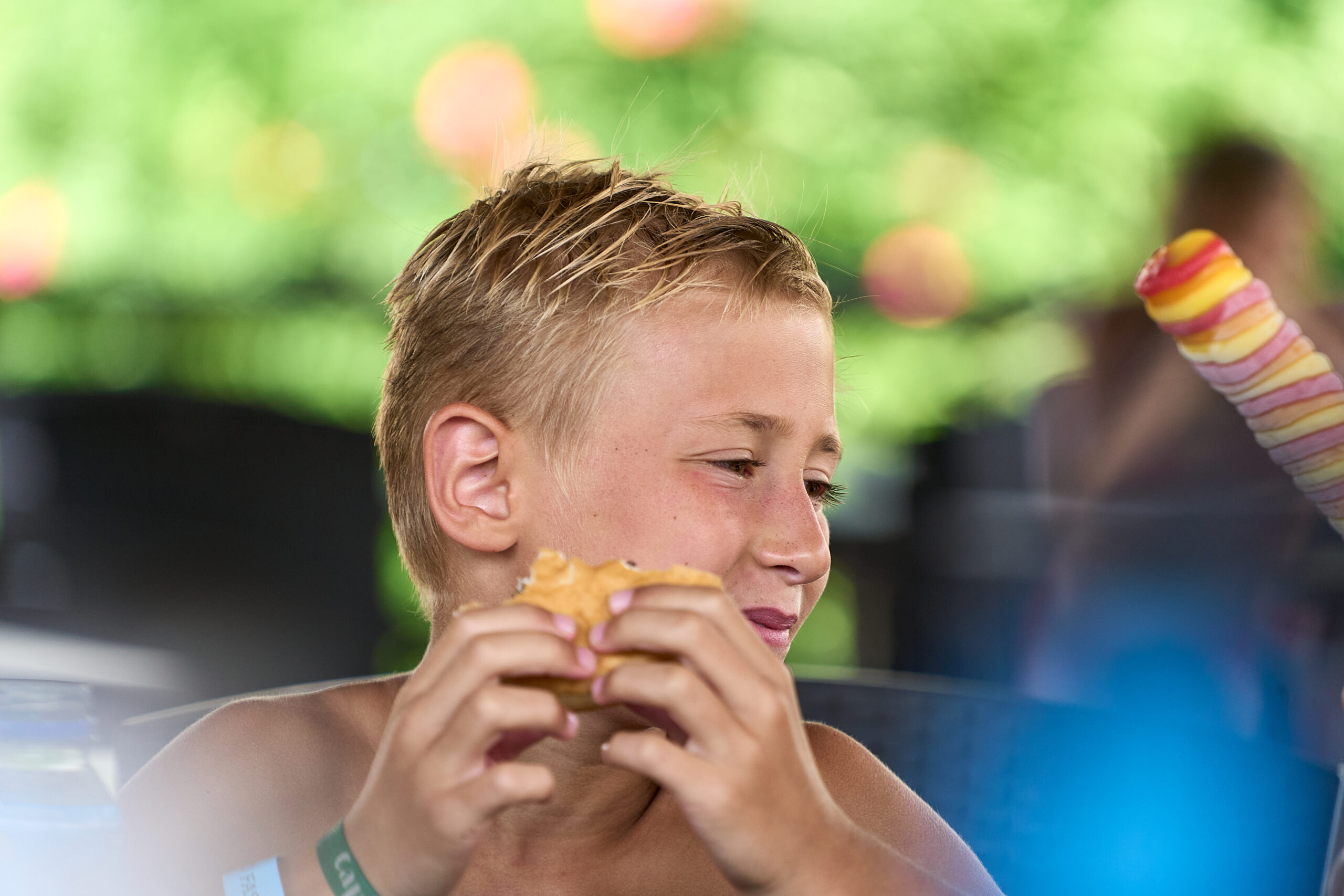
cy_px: 448
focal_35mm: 200
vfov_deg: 6.9
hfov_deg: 10.3
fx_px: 7467
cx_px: 672
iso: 500
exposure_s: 1/640
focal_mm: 200
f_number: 4
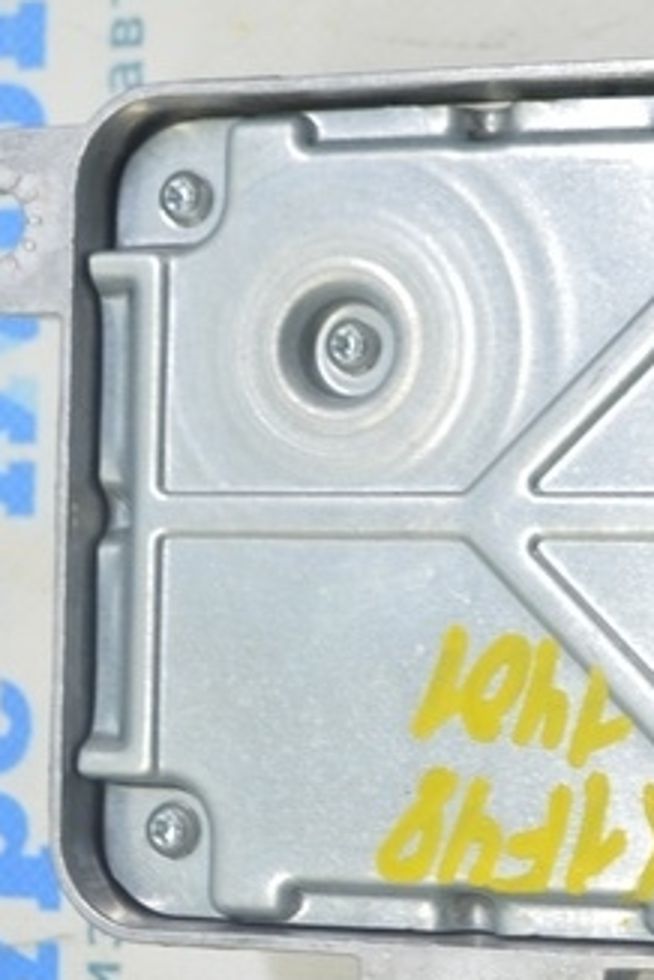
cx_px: 614
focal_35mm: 109
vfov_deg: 18.7
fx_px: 2975
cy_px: 515
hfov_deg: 12.4
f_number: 5.6
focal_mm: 31
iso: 400
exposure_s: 1/20
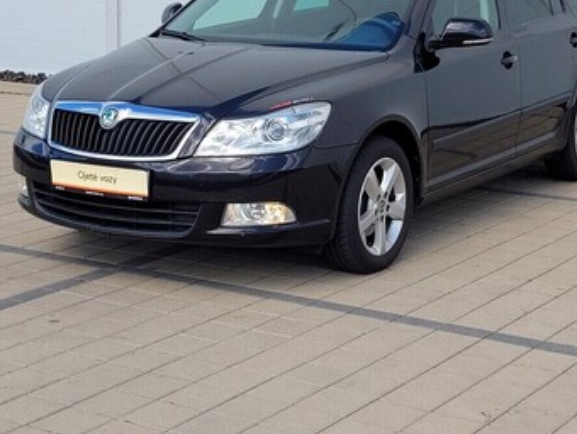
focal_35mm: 42
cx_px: 328
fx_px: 701
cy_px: 94
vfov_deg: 33.5
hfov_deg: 44.6
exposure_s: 1/1176
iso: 40
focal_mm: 5.4
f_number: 1.8
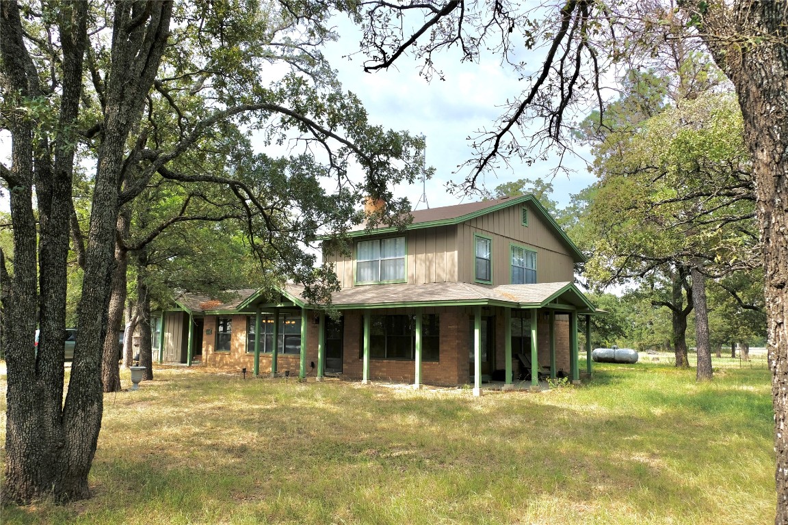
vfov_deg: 47.9
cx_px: 394
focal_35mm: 27
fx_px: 591
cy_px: 262
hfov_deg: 67.4
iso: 200
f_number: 5.6
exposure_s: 1/600
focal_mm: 18
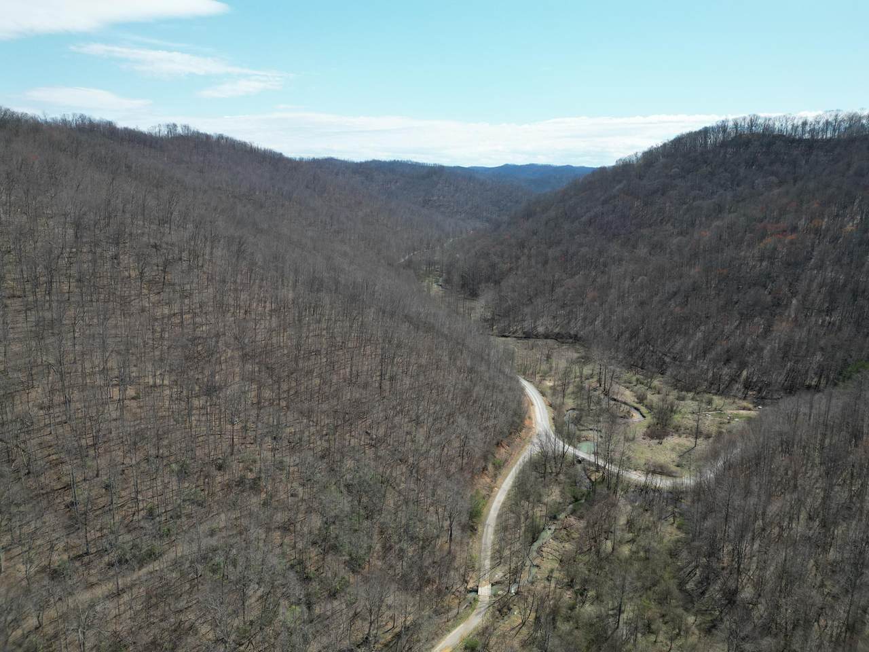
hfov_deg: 71.6
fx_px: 602
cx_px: 434
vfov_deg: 56.8
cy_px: 326
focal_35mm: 24
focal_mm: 6.72
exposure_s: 1/3000
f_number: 1.7
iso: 200
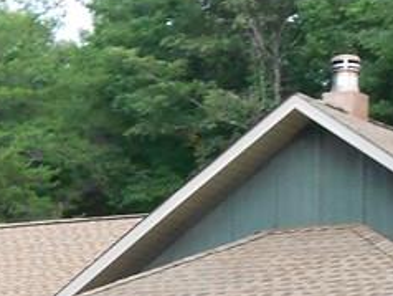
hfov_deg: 10.6
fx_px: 2102
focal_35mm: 185
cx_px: 334
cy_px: 321
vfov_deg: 8.0
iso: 250
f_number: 4.2
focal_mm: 7.7
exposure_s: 1/30
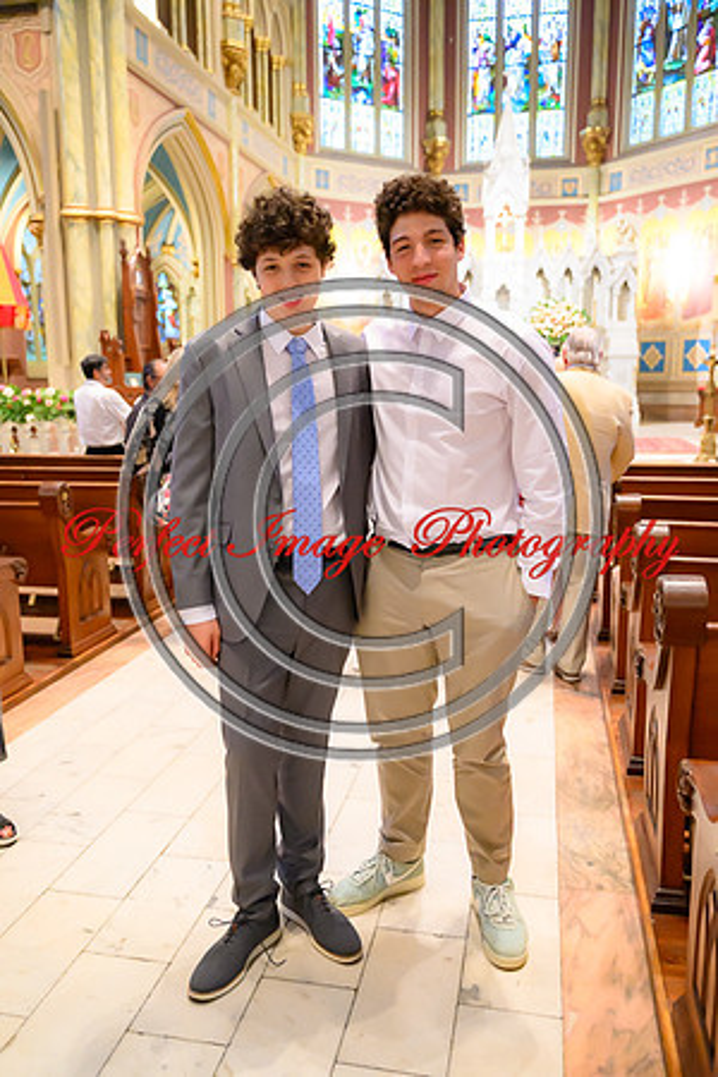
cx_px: 359
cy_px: 538
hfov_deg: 46.4
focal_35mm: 28
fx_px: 838
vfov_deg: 65.5
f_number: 2.8
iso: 9000
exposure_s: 1/100
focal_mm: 28
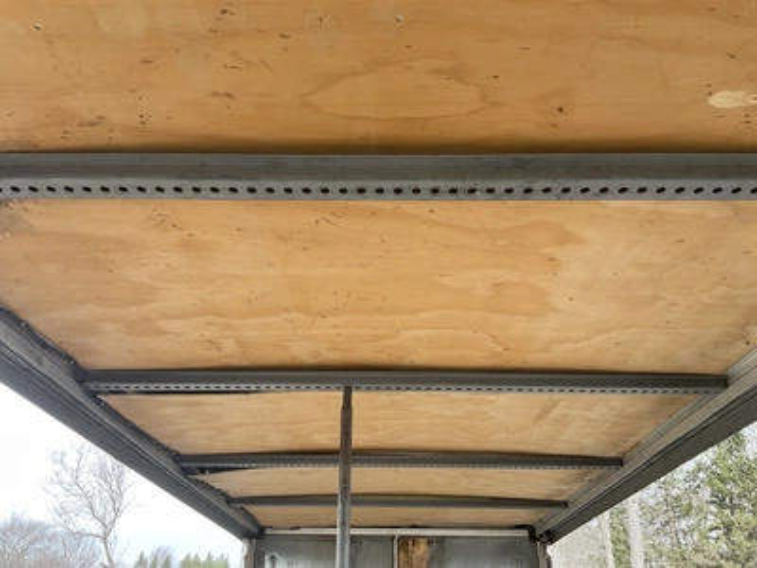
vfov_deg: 48.2
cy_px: 284
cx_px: 378
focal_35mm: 29
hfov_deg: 61.7
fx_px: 634
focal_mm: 3
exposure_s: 1/172
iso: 25
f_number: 1.8
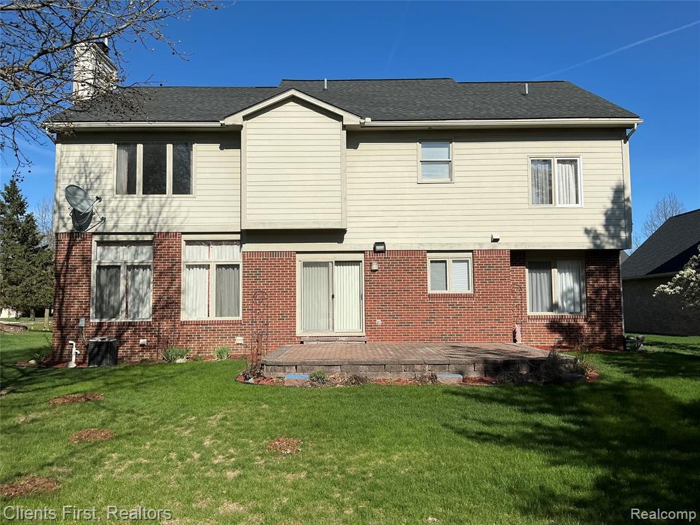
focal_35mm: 28
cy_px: 262
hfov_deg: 63.4
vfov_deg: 49.7
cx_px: 350
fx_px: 566
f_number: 1.8
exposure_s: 1/3322
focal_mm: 3
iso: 25
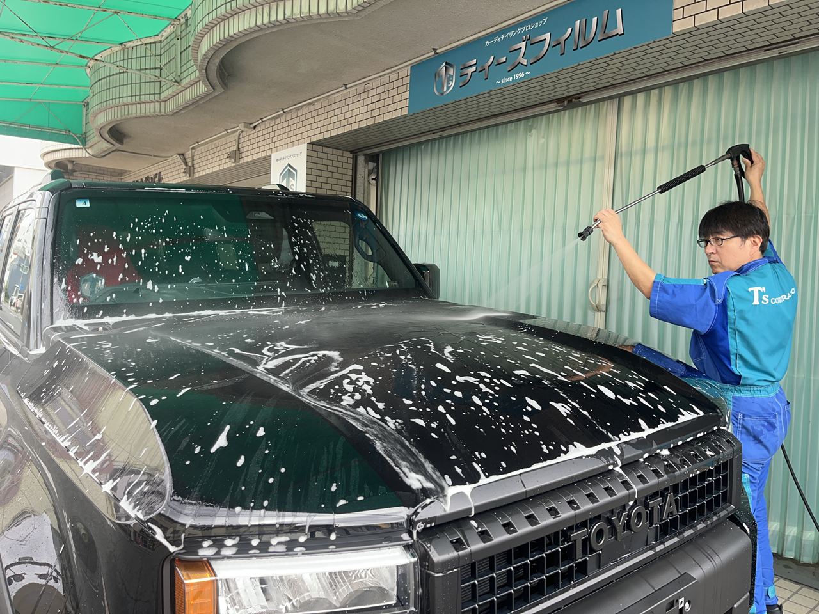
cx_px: 410
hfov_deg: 67.3
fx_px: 615
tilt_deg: -2.2
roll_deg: -1.6
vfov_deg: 53.1
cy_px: 307
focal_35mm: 26
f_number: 1.6
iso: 32
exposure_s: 1/129
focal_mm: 5.1
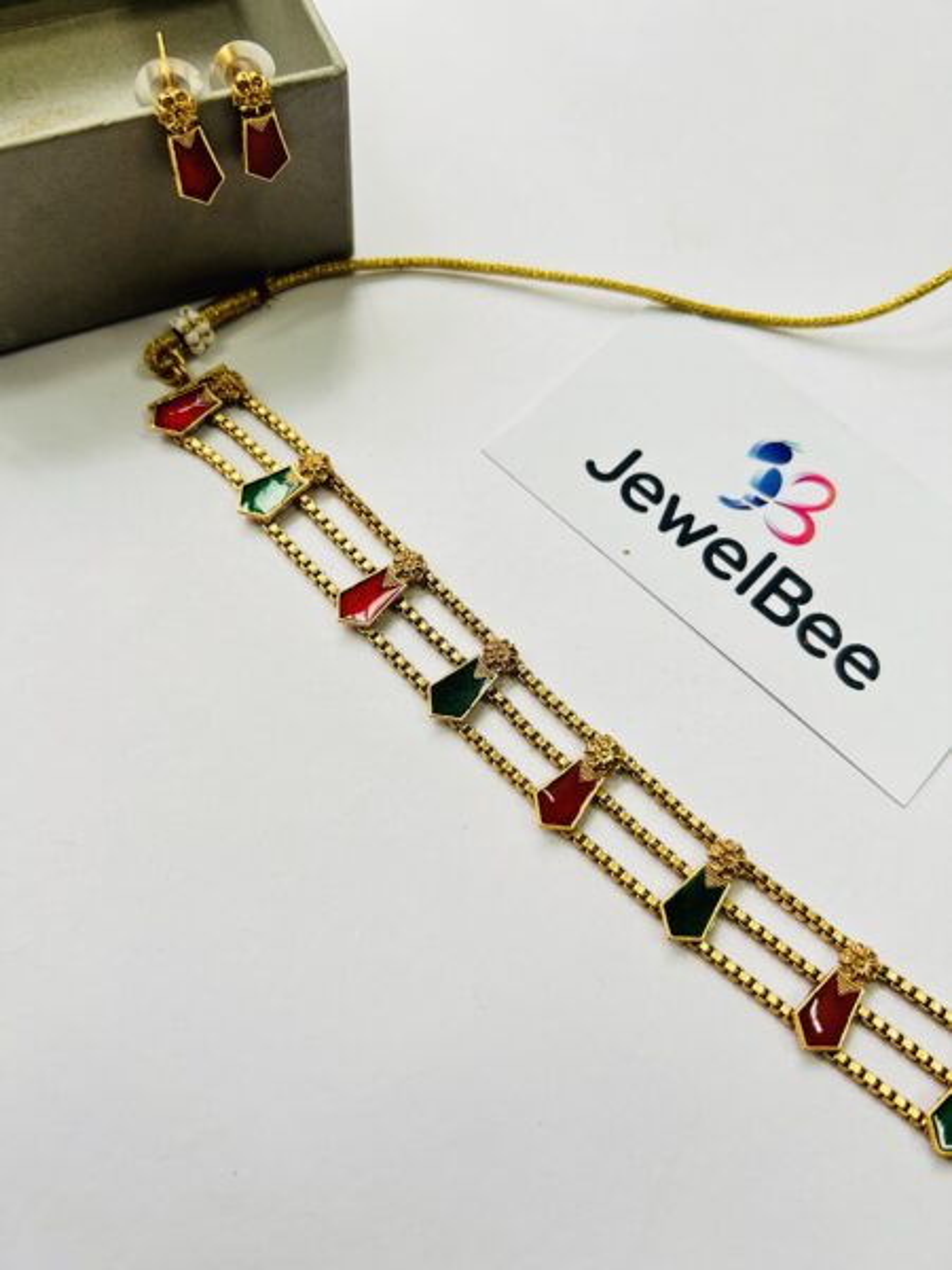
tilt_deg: -66.4
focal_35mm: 26
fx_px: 953
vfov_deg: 67.3
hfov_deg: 53.1
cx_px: 476
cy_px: 635
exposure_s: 1/50
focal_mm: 5.7
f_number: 1.5
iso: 80
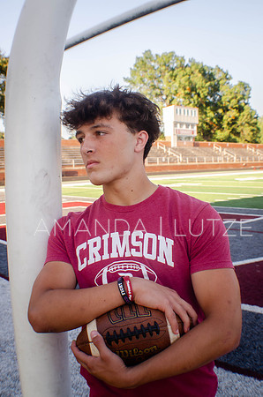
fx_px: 578
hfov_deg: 25.6
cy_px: 198
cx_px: 132
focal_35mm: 52
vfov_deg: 37.9
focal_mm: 35
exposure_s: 1/160
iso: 200
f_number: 6.3
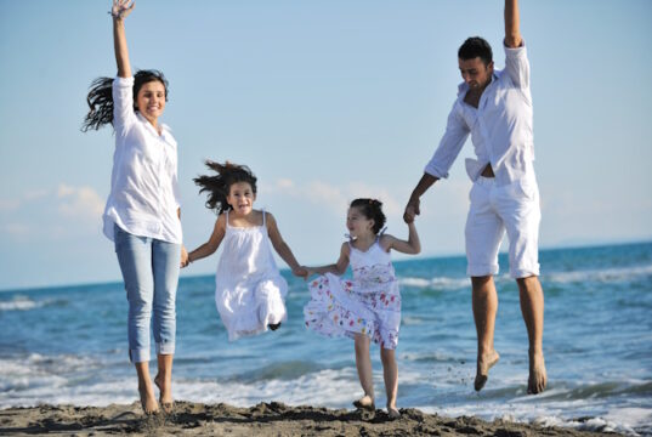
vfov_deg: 10.6
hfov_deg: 15.7
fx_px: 2358
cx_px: 326
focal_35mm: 130
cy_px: 218
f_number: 4.5
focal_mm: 130
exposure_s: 1/800
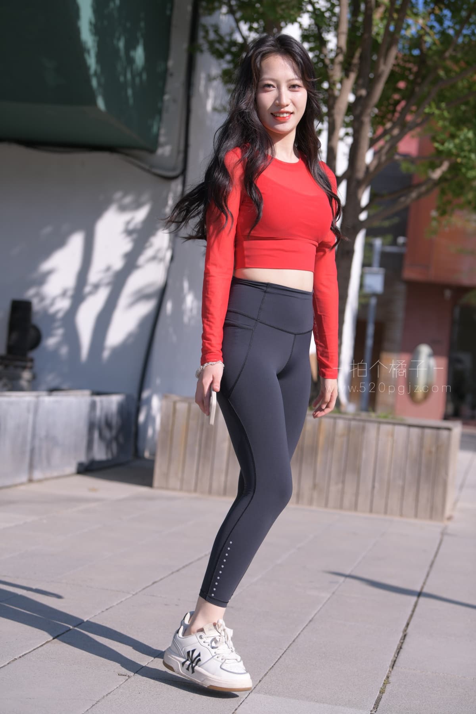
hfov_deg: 19.5
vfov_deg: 28.8
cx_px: 238
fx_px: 1388
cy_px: 357
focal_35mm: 70
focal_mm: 70
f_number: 4
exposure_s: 1/1250
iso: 125
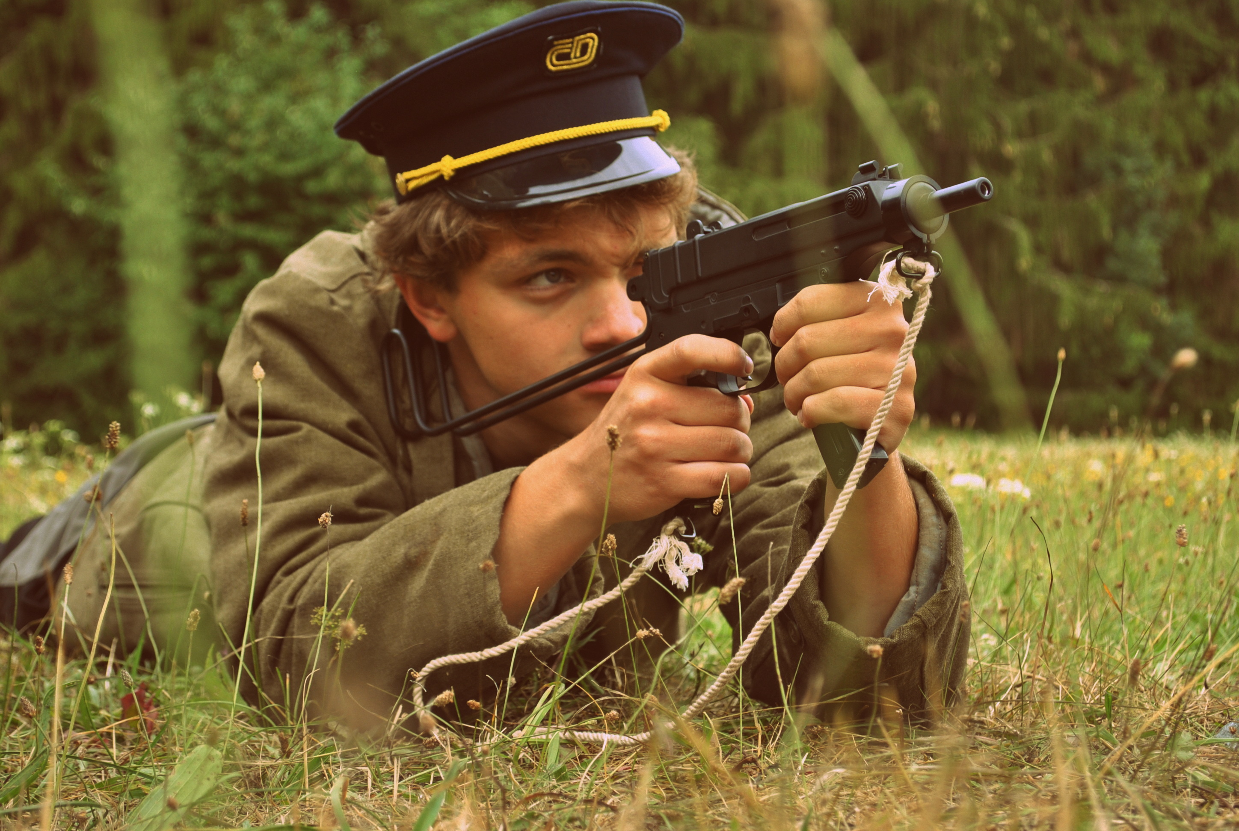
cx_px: 620
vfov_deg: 19.0
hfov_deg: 28.0
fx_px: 2483
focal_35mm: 72
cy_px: 416
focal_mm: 48
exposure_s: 1/125
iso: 180
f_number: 5.6
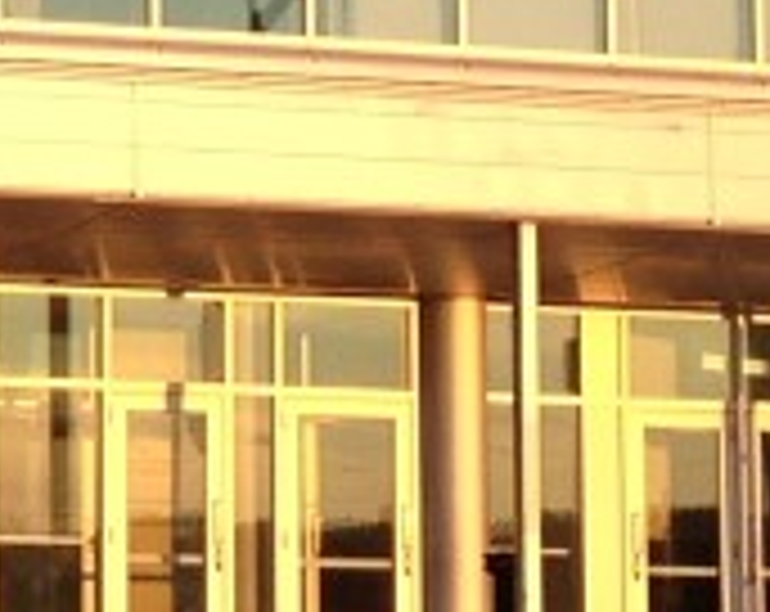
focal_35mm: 272
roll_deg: -0.8
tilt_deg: +7.6
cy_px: -81
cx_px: -883
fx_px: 6184
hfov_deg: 6.8
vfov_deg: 5.6
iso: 50
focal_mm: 4.12
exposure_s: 1/341
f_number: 2.4
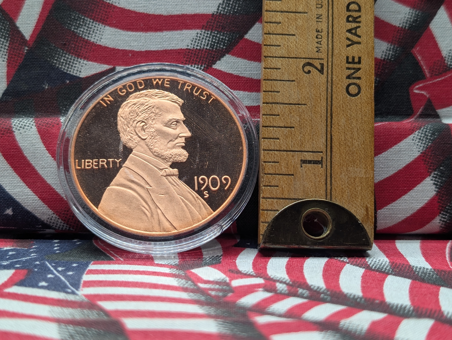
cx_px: 226
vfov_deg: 29.7
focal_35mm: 49
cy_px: 170
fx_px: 641
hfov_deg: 38.9
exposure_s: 1/31.3
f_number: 1.68
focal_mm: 6.9
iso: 20
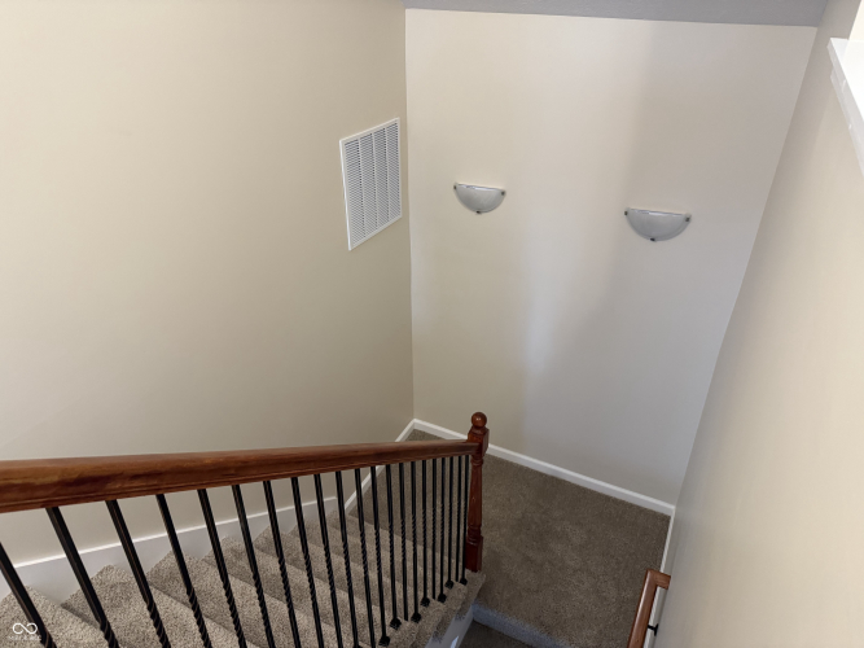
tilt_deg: -30.2
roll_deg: +0.1
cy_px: 324
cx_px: 432
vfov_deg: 56.8
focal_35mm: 24
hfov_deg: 71.6
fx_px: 599
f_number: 1.78
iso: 500
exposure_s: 1/60
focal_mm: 6.76
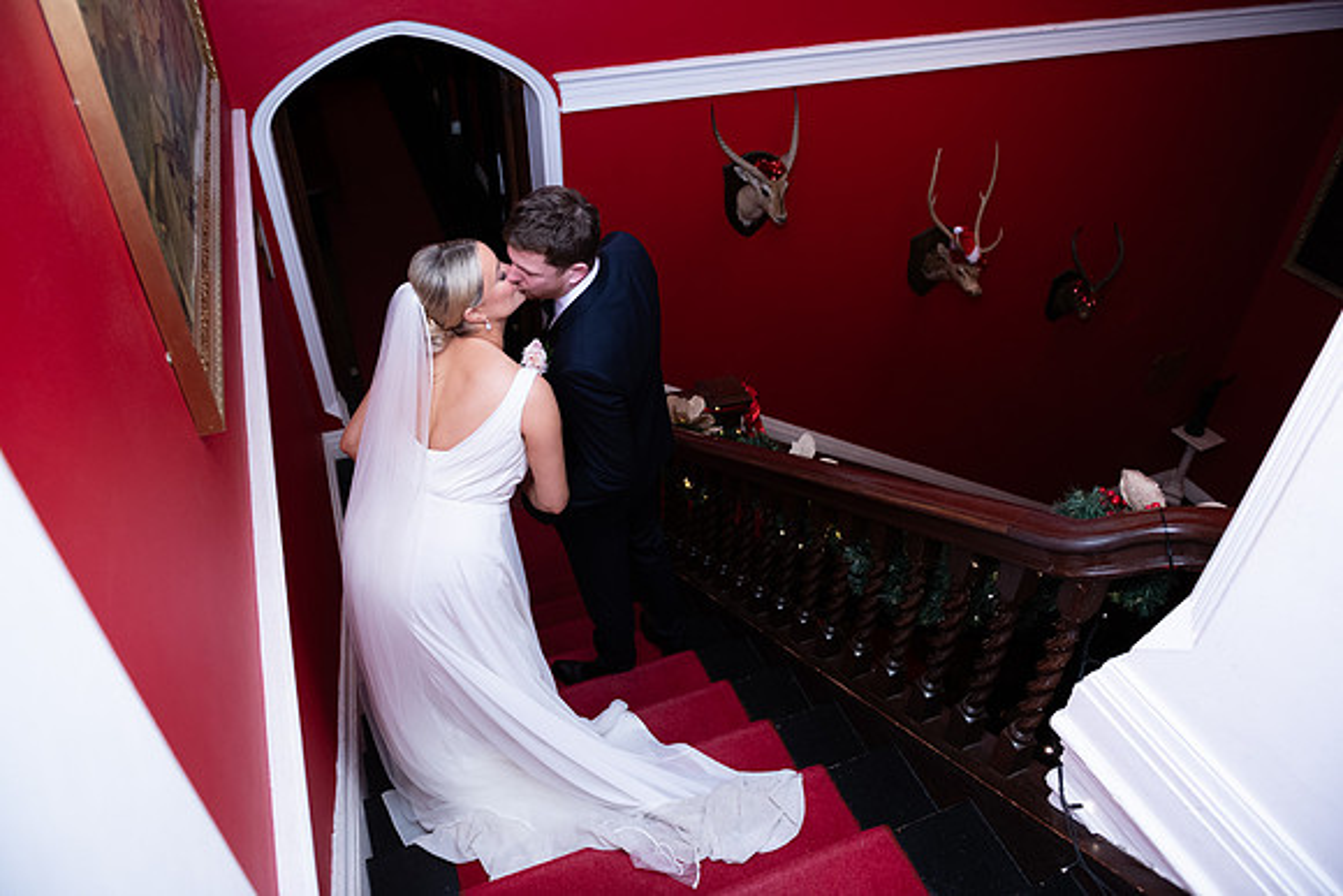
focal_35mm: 24
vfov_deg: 53.2
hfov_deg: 73.7
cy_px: 448
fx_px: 896
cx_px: 672
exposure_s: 1/160
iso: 800
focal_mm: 24
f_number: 3.5
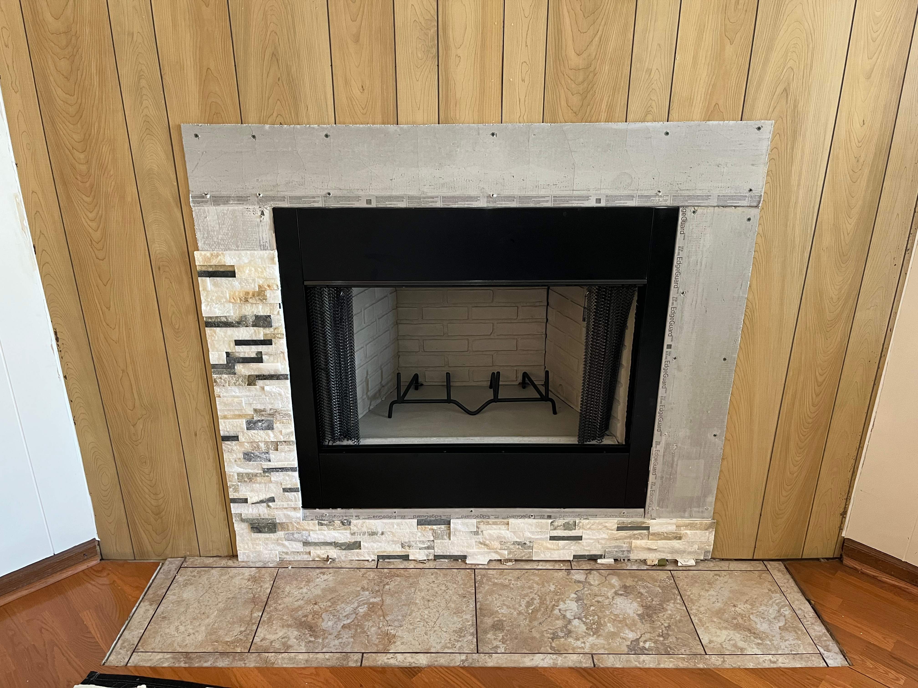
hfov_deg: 67.3
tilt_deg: -22.3
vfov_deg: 53.1
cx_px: 459
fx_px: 690
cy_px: 344
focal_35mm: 26
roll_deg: +0.0
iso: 400
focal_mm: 5.1
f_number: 1.6
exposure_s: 1/60
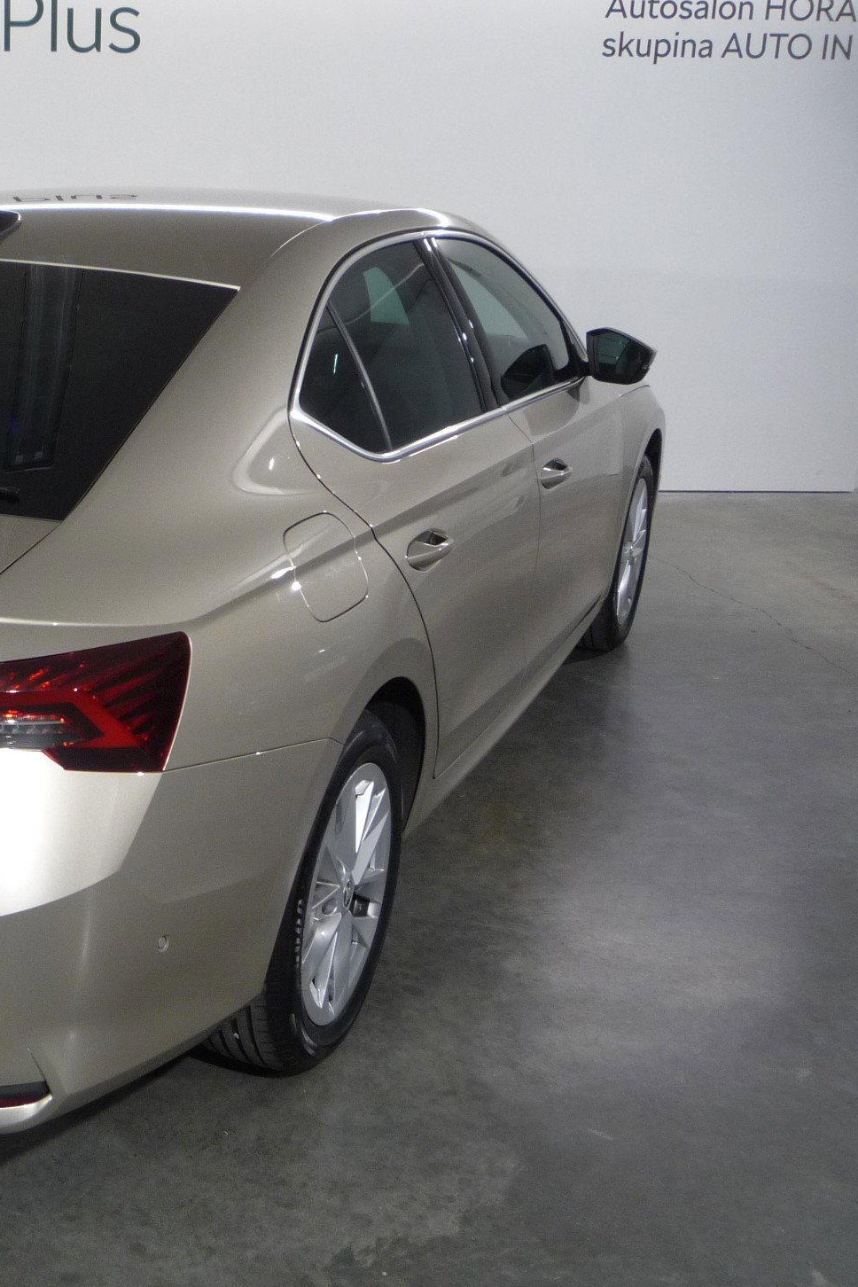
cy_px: 625
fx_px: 1573
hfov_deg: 28.6
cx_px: 4
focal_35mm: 44
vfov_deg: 44.5
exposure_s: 1/30
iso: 125
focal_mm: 5.2
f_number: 3.3
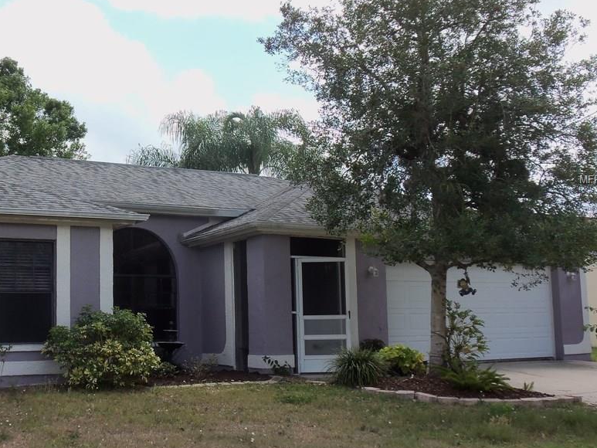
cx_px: 231
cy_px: 180
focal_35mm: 49
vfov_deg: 29.6
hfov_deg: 38.7
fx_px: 845
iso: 64
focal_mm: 6.7
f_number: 3.6
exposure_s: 1/400
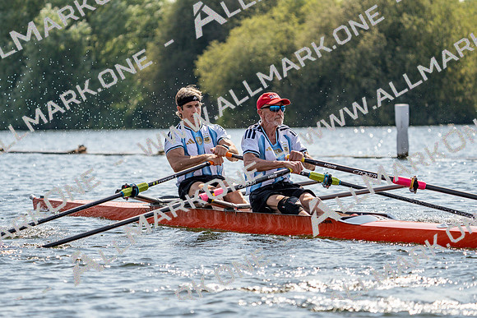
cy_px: 159
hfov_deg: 10.3
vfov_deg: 6.9
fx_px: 2650
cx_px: 238
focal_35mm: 200
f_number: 5.6
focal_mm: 200
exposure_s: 1/1600
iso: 200
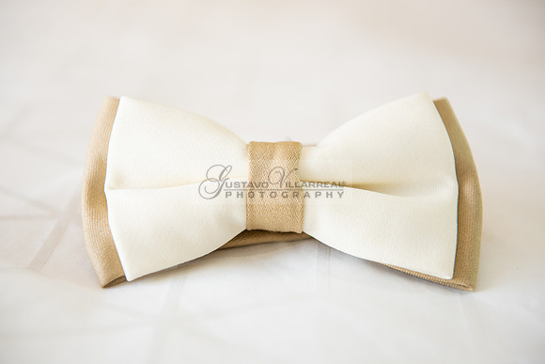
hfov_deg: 28.8
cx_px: 272
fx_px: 1060
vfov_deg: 19.5
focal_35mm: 70
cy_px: 182
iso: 500
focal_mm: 70
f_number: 3.5
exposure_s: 1/100
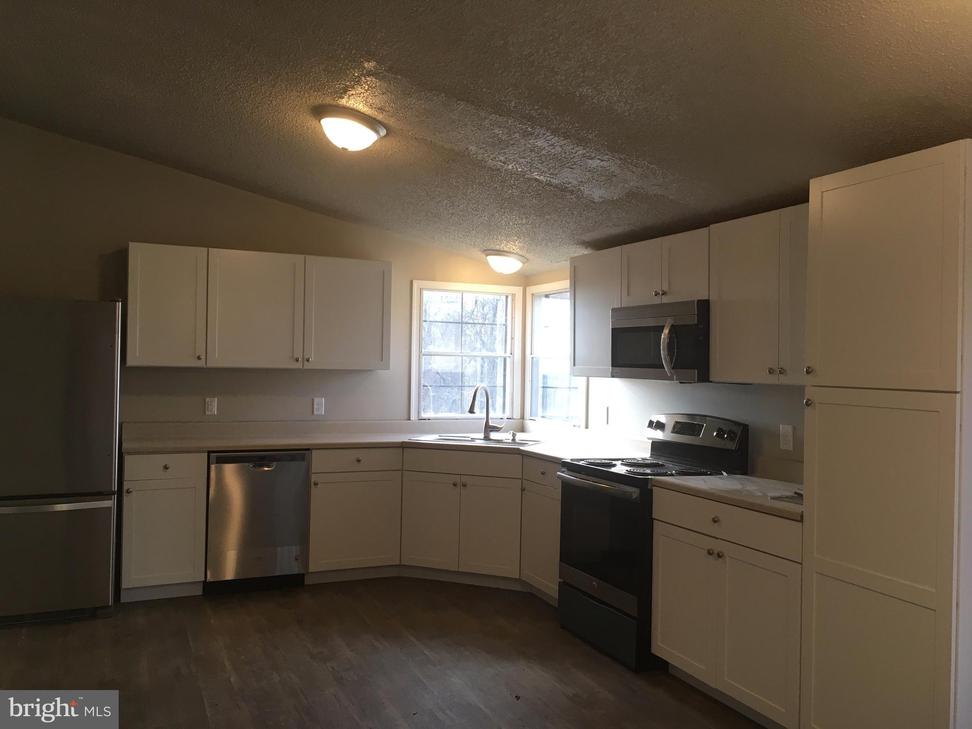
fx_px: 814
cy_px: 364
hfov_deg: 61.7
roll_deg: -1.1
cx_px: 486
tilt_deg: -1.1
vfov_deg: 48.2
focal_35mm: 29
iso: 25
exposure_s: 1/30
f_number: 2.2
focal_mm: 4.15
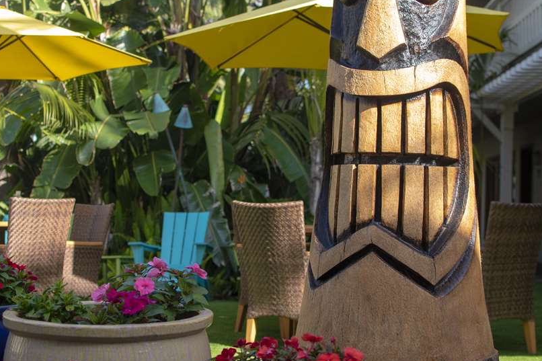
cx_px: 237
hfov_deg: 30.2
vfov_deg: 20.4
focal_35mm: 67
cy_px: 147
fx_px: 1003
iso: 400
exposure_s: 1/1250
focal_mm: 35
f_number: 2.5
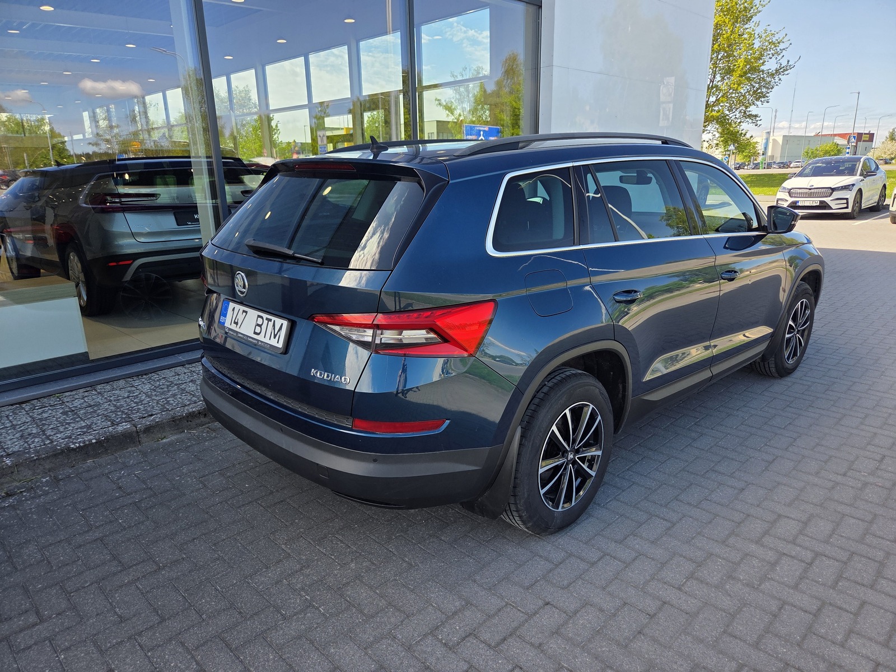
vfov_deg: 58.9
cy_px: 336
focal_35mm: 23
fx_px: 595
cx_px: 448
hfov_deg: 73.9
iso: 80
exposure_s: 1/1723
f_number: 1.8
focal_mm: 5.4
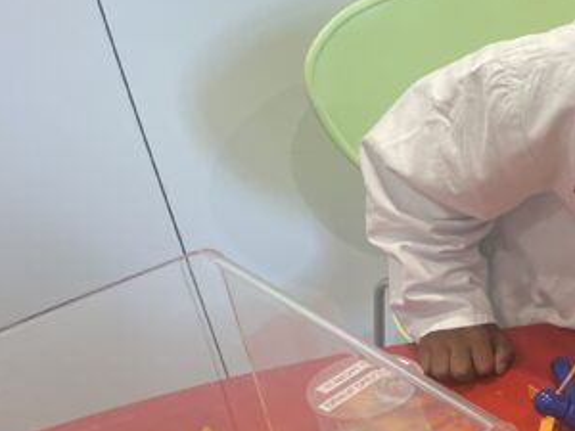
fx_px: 1063
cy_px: 387
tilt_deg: -37.5
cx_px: 730
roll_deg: +0.9
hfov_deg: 26.2
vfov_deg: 22.4
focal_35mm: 64
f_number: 1.6
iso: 100
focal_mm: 5.1
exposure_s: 1/100
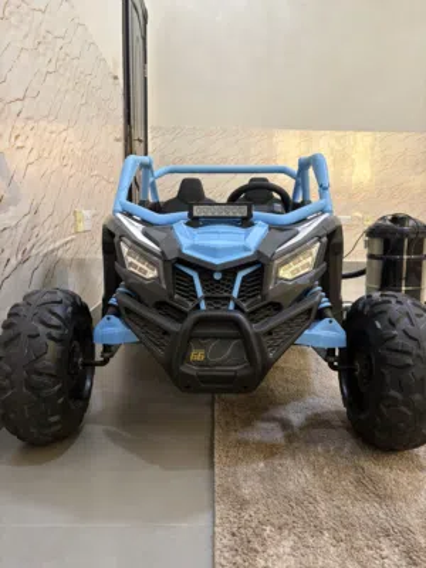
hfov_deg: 53.1
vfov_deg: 67.3
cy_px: 284
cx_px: 213
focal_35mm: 26
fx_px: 427
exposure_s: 1/50
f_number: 1.6
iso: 200
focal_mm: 5.96
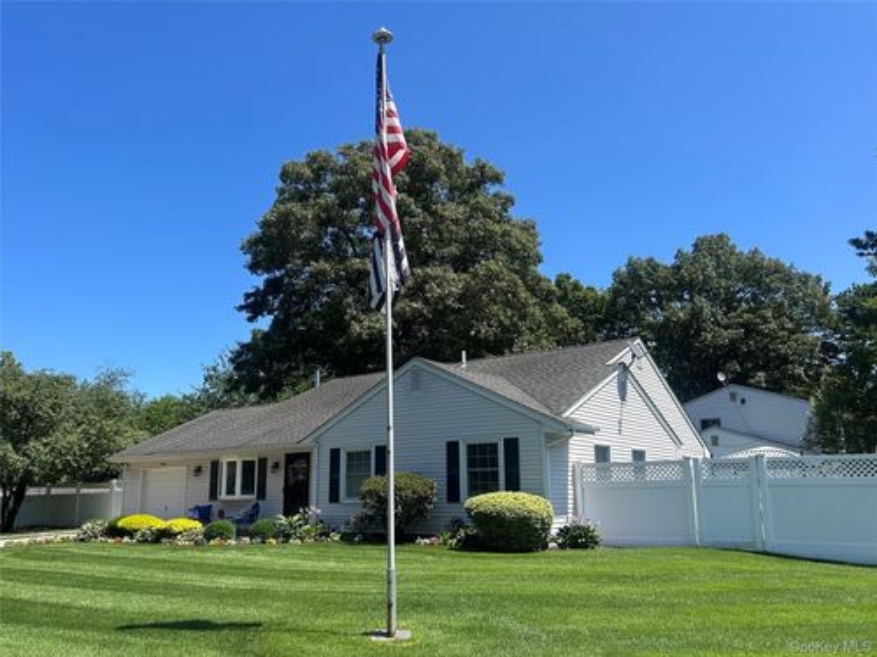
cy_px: 328
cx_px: 438
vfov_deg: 53.1
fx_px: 659
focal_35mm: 26
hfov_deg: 67.3
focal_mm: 5.7
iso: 50
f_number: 1.5
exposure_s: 1/2695
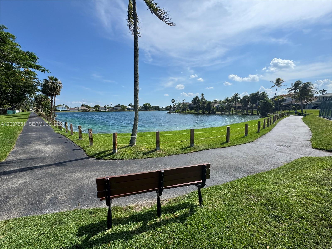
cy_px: 124
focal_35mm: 14
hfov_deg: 102.1
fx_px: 134
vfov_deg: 85.7
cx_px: 166
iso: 50
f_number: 2.2
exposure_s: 1/2584
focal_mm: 2.22
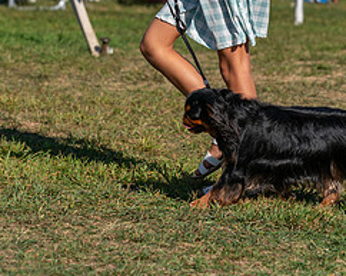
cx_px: 129
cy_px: -17
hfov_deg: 6.7
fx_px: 2976
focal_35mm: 291
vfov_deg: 5.3
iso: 100
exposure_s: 1/1250
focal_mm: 111
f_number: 4.5
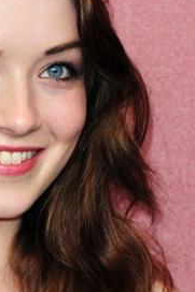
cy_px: 189
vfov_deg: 3.1
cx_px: -12
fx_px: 5377
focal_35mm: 661
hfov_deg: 2.1
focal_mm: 300
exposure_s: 1/250
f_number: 6.3
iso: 400
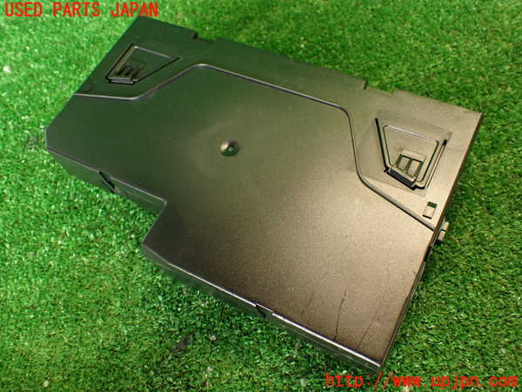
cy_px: 196
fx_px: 483
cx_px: 261
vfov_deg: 44.2
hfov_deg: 56.8
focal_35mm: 32
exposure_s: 1/30
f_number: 2.4
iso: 200
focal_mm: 5.79
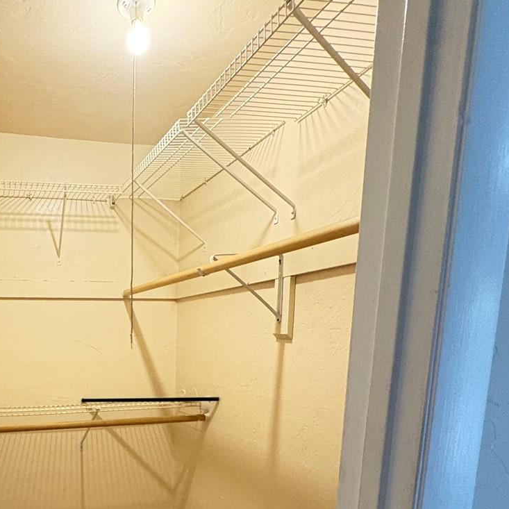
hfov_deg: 54.4
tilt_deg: -9.3
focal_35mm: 27
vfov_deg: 54.8
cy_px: 411
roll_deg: +0.6
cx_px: 91
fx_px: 449
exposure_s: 1/60
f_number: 2.2
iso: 800
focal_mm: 2.22
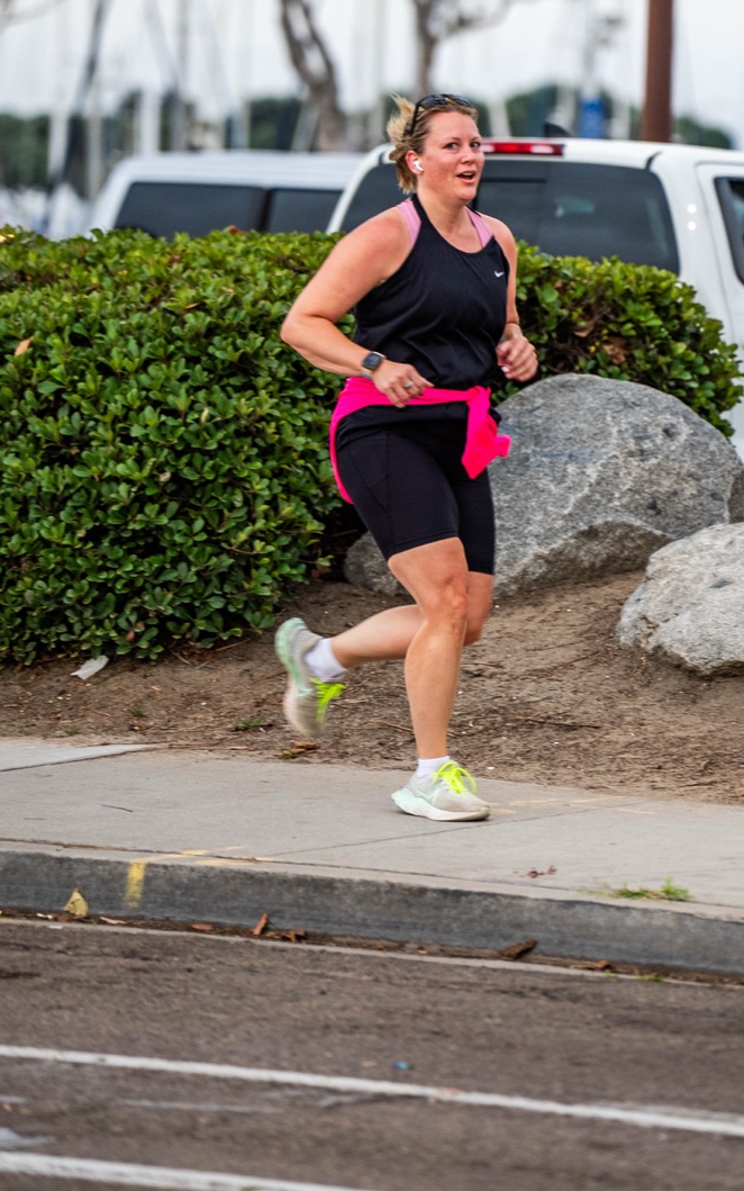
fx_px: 7493
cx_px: 530
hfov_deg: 5.7
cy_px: 324
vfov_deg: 9.1
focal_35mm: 231
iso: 800
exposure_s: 1/200
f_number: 2.8
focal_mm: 150
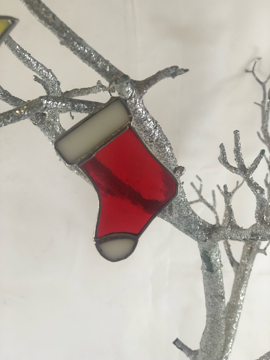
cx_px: 135
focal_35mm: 57
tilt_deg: -13.7
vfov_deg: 33.8
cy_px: 180
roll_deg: +0.0
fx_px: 593
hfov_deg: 25.7
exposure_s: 1/33
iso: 25
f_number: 2.8
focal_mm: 6.6
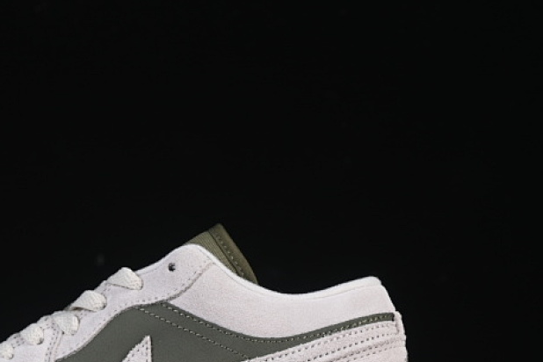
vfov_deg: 10.4
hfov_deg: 15.5
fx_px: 1976
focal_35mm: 131
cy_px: 315
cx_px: 94
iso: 160
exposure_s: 1/60
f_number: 8
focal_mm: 50
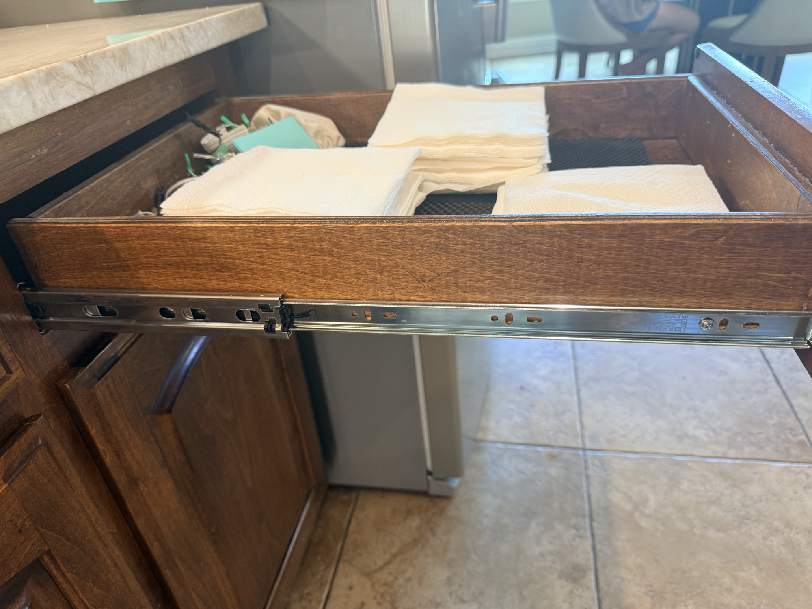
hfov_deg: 71.6
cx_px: 406
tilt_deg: -29.4
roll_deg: +5.8
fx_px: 563
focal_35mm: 24
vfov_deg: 56.8
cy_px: 304
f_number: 1.78
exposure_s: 1/60
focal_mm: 6.76
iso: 160
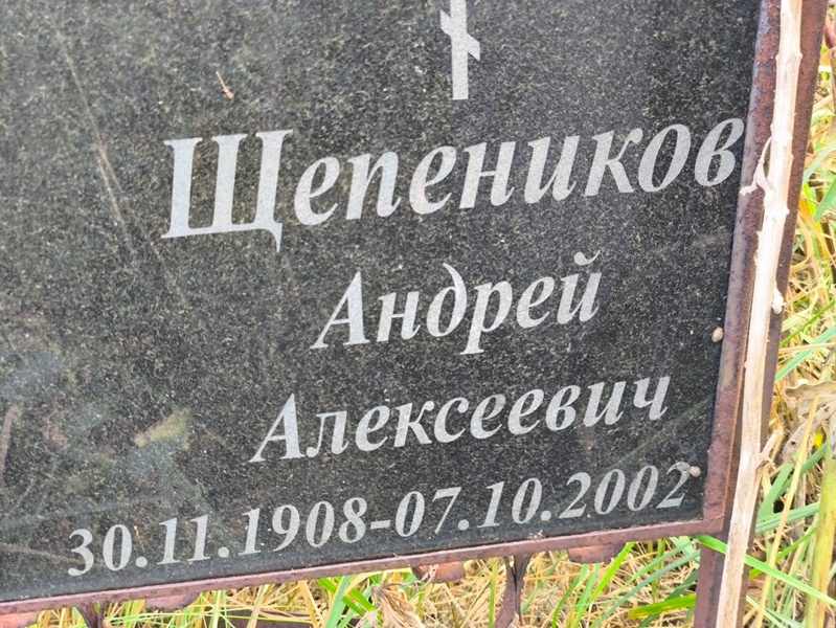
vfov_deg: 29.1
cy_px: 314
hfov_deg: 38.2
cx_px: 418
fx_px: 1208
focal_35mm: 50
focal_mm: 4.71
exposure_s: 1/60
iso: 100
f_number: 1.7
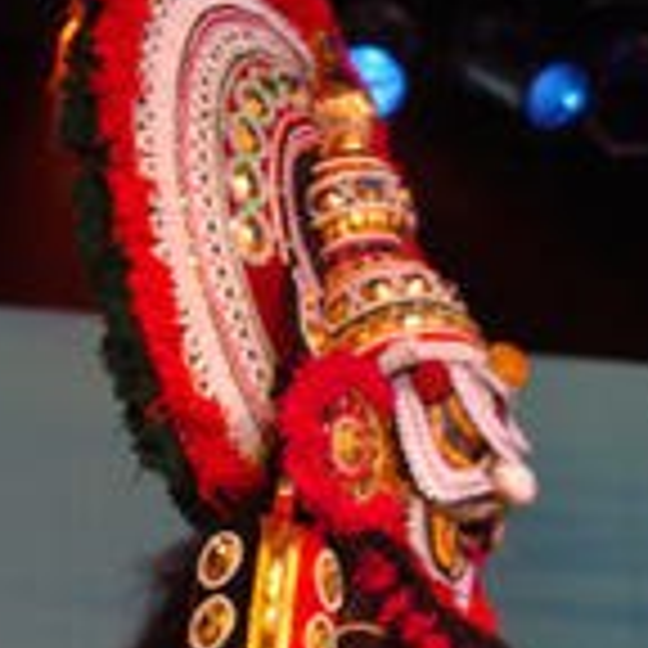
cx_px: 533
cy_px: 873
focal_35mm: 233
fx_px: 4935
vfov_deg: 7.4
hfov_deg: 7.5
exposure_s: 1/100
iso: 400
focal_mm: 44
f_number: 2.8
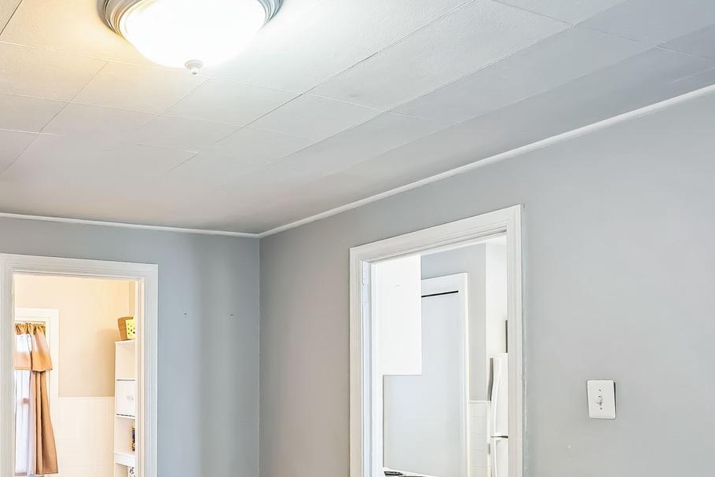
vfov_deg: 35.0
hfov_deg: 49.5
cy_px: 418
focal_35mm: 36
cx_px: 126
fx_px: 715
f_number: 4
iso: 1250
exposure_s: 1/60
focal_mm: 16
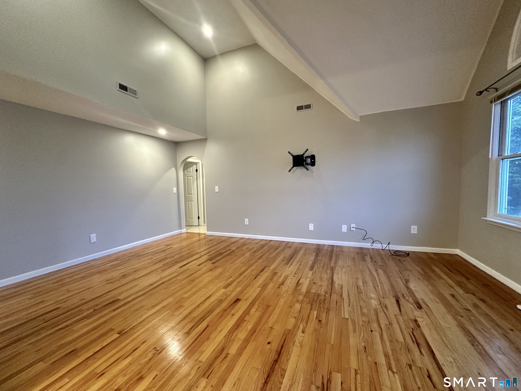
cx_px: 260
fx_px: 211
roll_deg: +1.1
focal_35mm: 14
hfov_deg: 102.1
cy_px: 196
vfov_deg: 85.7
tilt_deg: -2.8
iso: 250
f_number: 2.2
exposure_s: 1/60
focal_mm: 2.22
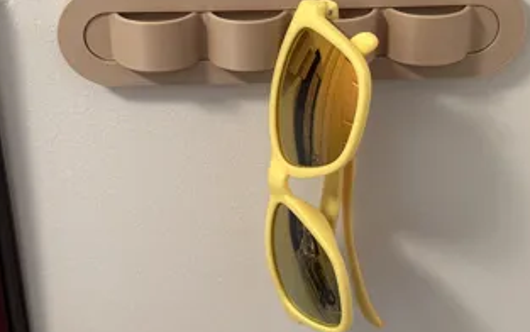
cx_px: 271
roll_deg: +1.0
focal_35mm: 65
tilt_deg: -26.6
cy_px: 151
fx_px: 939
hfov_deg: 31.5
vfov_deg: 20.0
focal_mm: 6.86
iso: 250
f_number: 1.78
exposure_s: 1/60
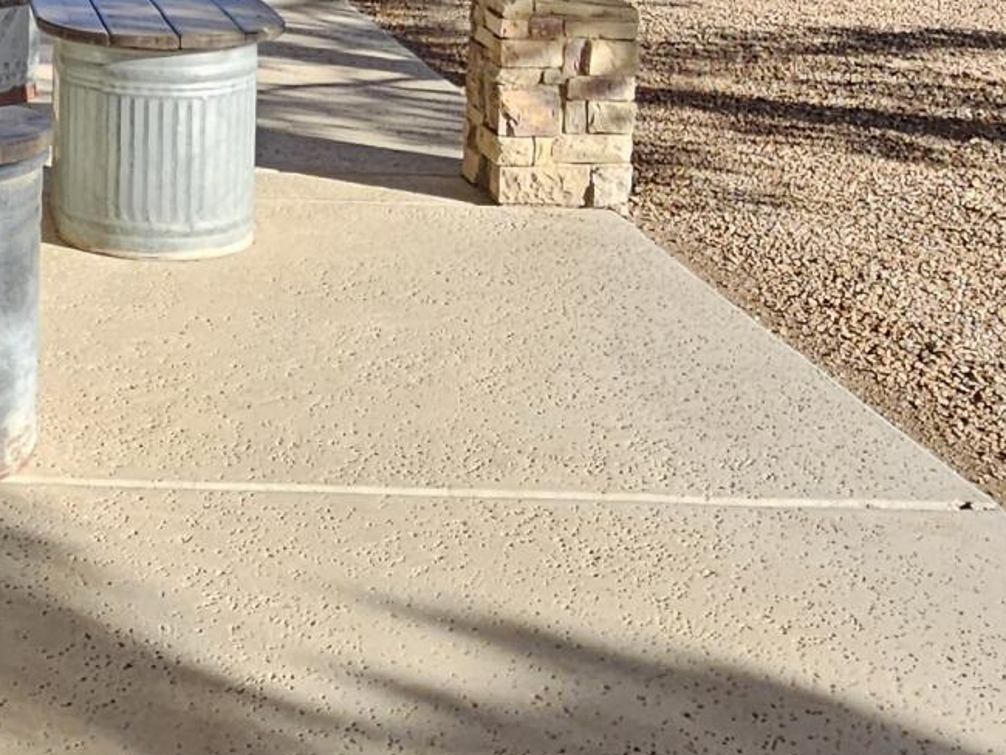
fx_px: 1744
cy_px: -82
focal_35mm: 60
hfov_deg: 30.2
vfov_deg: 22.9
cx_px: 28
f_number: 2.2
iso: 50
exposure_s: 1/607
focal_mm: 2.2
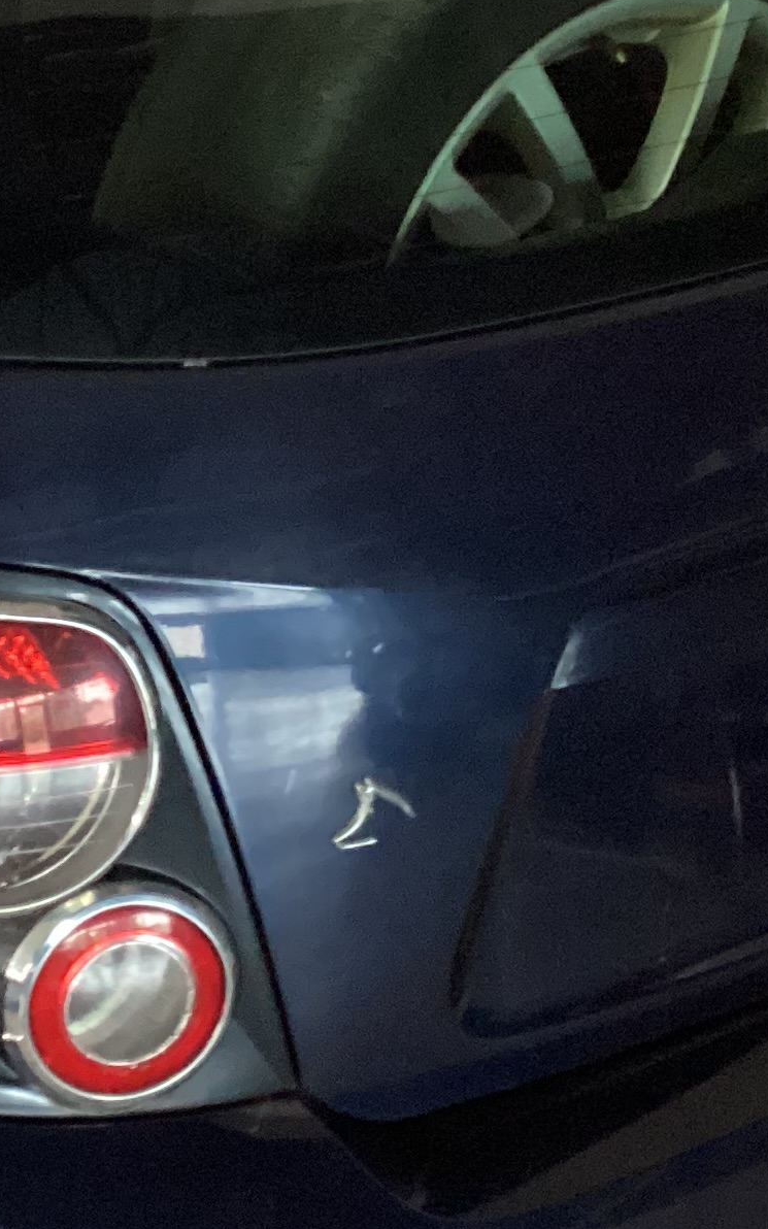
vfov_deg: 23.0
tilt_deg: -25.6
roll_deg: -0.4
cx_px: 56
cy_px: 539
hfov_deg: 14.4
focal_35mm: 90
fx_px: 3014
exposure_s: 1/25
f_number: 2.4
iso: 640
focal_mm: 3.3
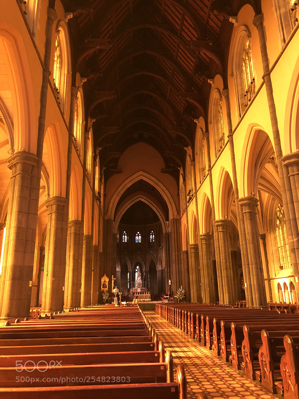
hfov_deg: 48.2
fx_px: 334
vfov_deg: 61.7
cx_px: 150
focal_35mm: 29
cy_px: 200
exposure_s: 1/51
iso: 400
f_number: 1.8
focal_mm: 3.99
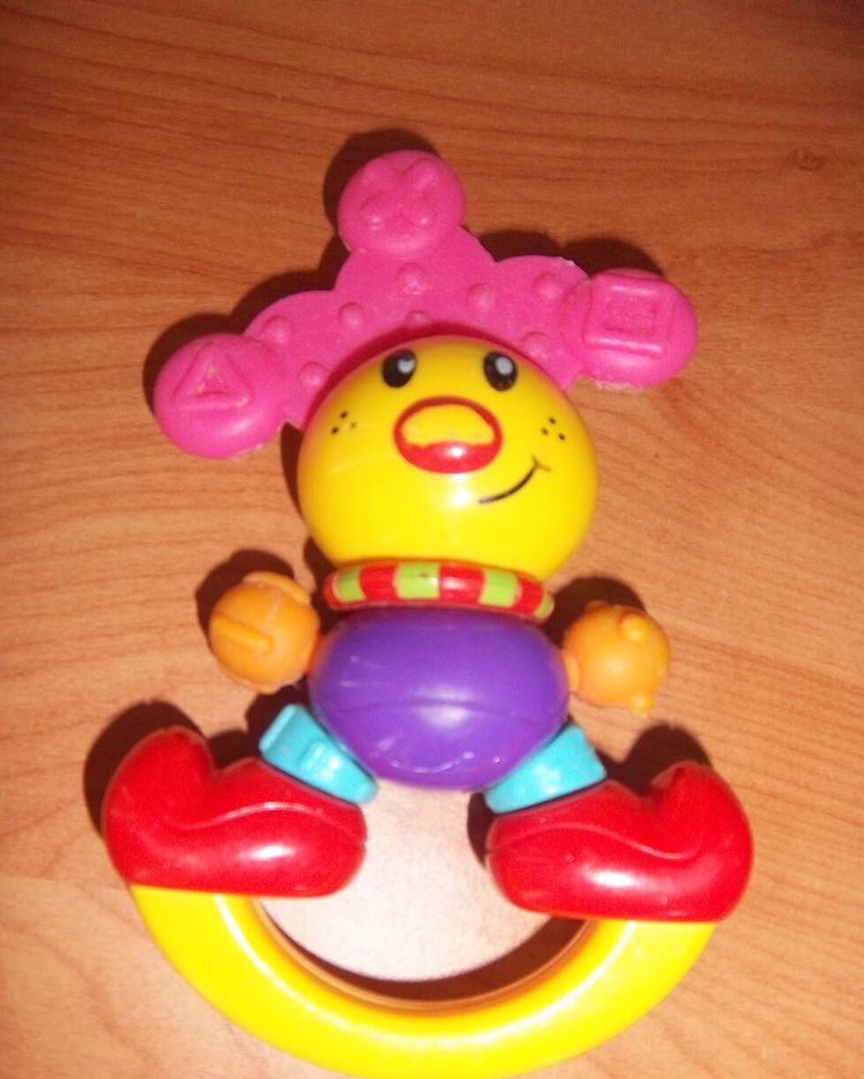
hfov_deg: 48.5
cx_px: 443
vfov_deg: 58.7
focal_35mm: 30
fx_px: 958
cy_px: 583
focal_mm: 5.1
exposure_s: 1/64
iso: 64
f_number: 3.5
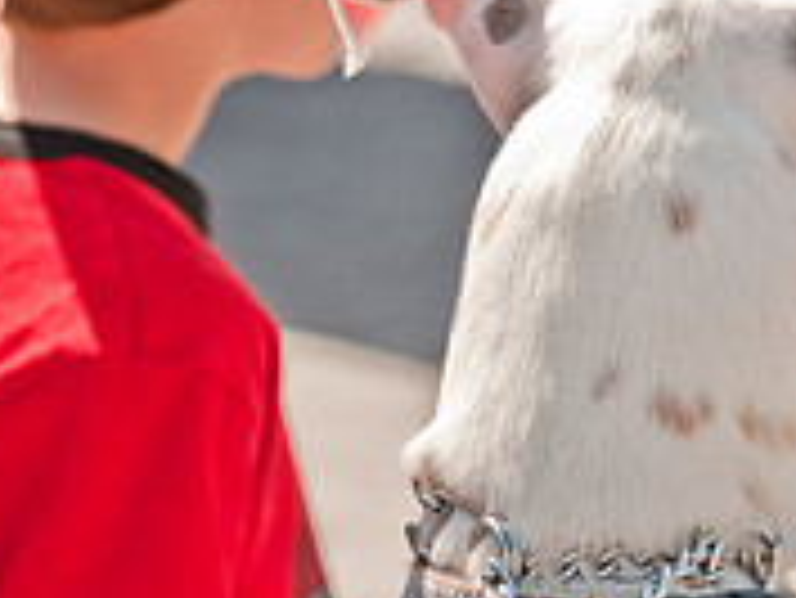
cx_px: 389
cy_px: 337
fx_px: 12224
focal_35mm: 531
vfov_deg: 2.8
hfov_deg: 3.7
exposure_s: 1/640
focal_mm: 145
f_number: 5
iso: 200
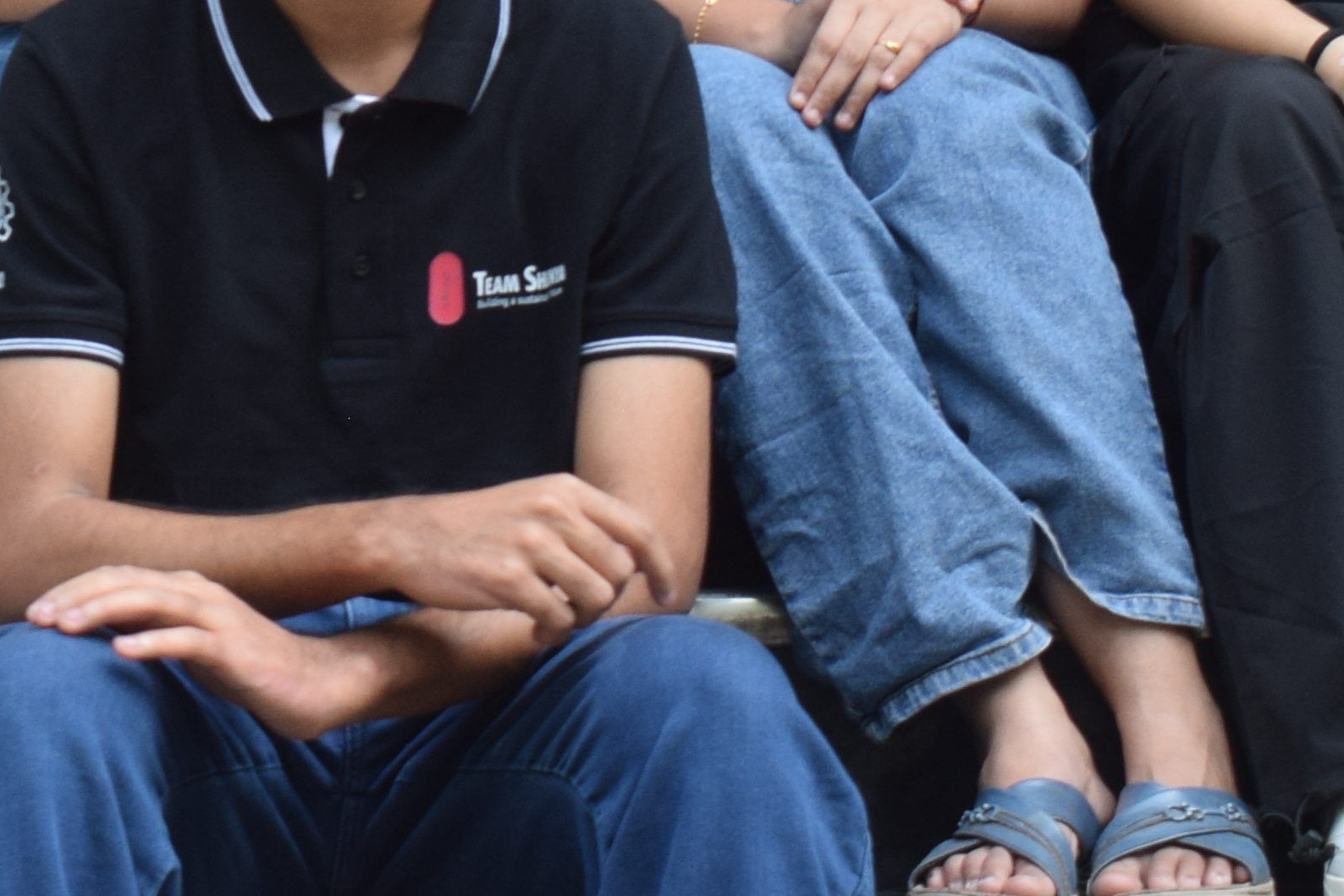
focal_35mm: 170
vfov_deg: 7.9
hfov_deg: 12.0
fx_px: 6347
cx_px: 154
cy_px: -387
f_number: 6.3
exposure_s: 1/160
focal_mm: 30
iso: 400
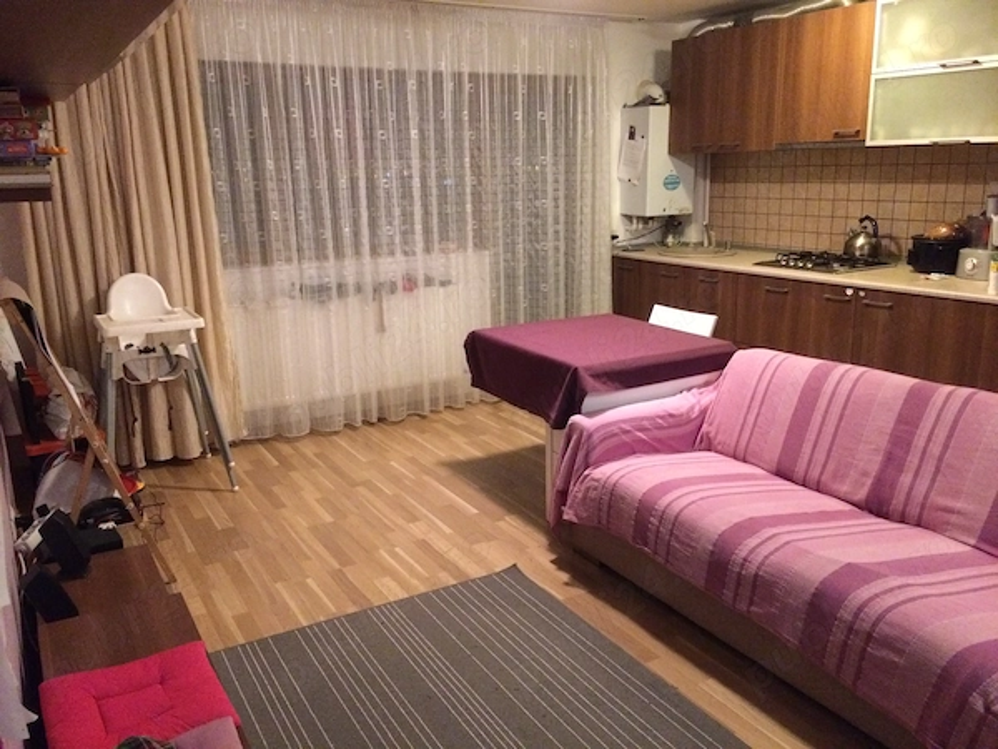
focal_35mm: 29
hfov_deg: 61.7
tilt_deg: -13.6
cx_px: 499
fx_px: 836
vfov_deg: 48.2
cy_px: 374
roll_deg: +1.0
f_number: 2.2
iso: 500
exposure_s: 1/17
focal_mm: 4.15
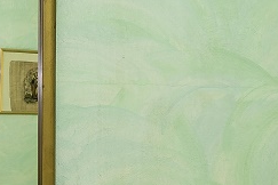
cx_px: 482
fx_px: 718
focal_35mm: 93
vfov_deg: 14.7
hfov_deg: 18.0
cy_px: 132
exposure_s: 1.6
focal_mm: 15
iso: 100
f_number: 10
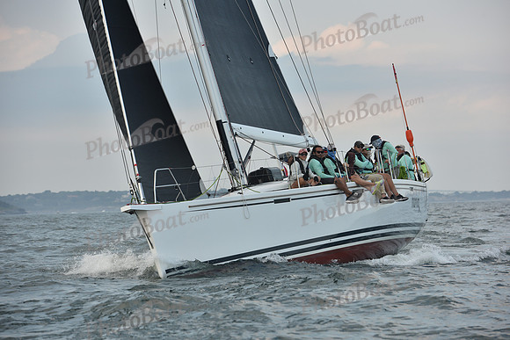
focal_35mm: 155
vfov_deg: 8.9
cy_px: 170
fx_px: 2196
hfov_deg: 13.2
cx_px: 255
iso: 250
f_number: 6.3
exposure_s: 1/800
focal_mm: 155
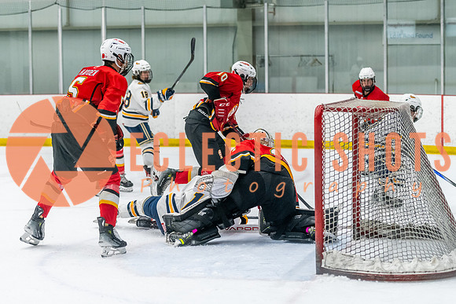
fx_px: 1251
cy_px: 165
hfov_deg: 20.7
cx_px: 216
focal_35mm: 99
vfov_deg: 13.9
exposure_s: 1/800
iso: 3200
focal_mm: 86
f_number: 2.8
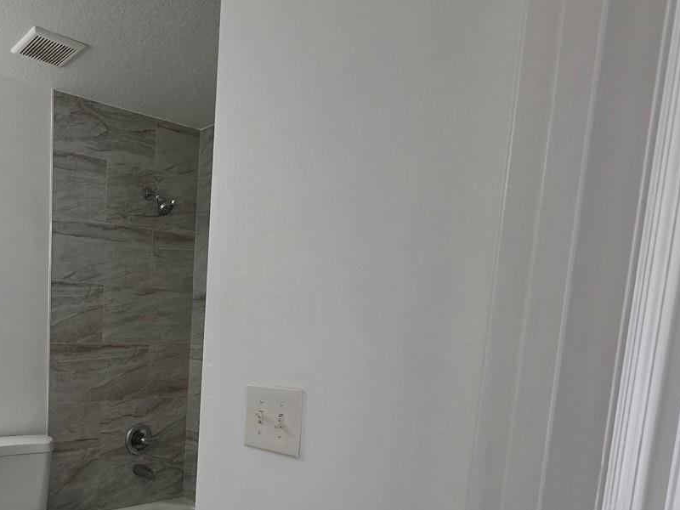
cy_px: 400
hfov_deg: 58.8
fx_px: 511
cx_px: 84
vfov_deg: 50.2
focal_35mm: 26
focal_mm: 2.2
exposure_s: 1/120
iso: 250
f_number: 1.9
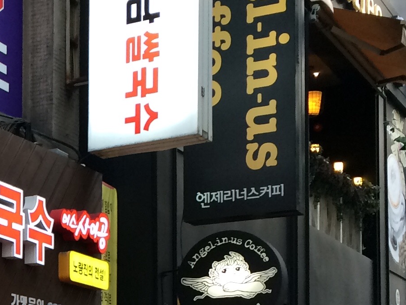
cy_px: 380
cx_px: -117
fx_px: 1220
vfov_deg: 13.8
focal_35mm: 104
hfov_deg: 17.7
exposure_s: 1/40
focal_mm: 4.15
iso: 40
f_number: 2.2
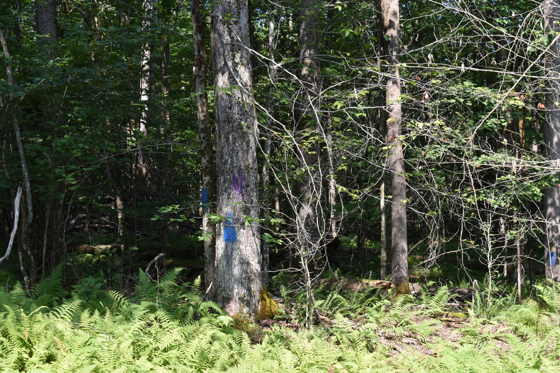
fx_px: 887
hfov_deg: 35.0
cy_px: 186
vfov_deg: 23.8
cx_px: 280
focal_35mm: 57
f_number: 8
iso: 400
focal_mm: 38
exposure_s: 1/250
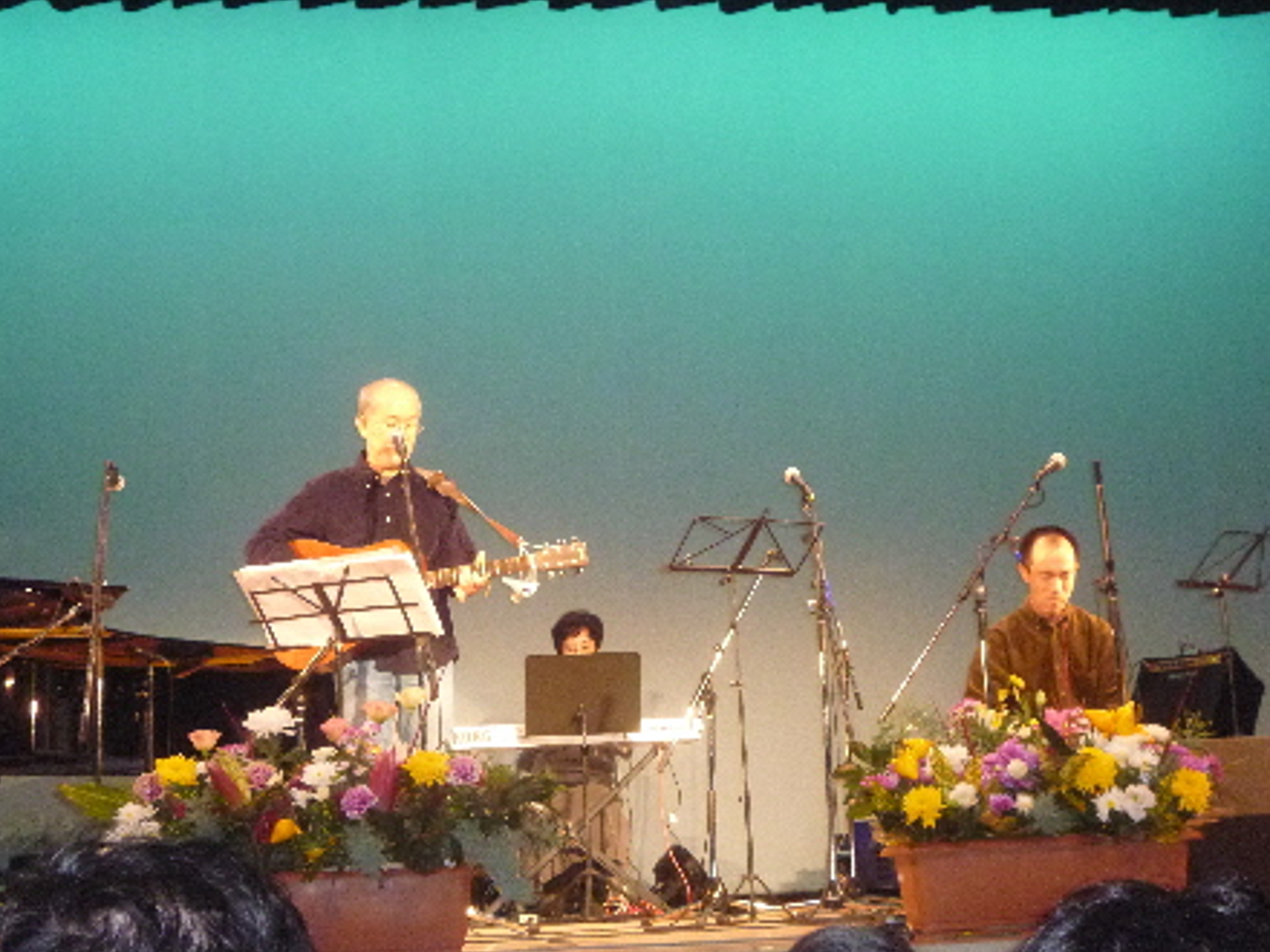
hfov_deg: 33.2
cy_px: 437
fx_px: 2128
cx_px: 658
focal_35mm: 58
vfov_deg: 25.2
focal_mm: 9
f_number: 3.5
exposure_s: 1/60
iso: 1000
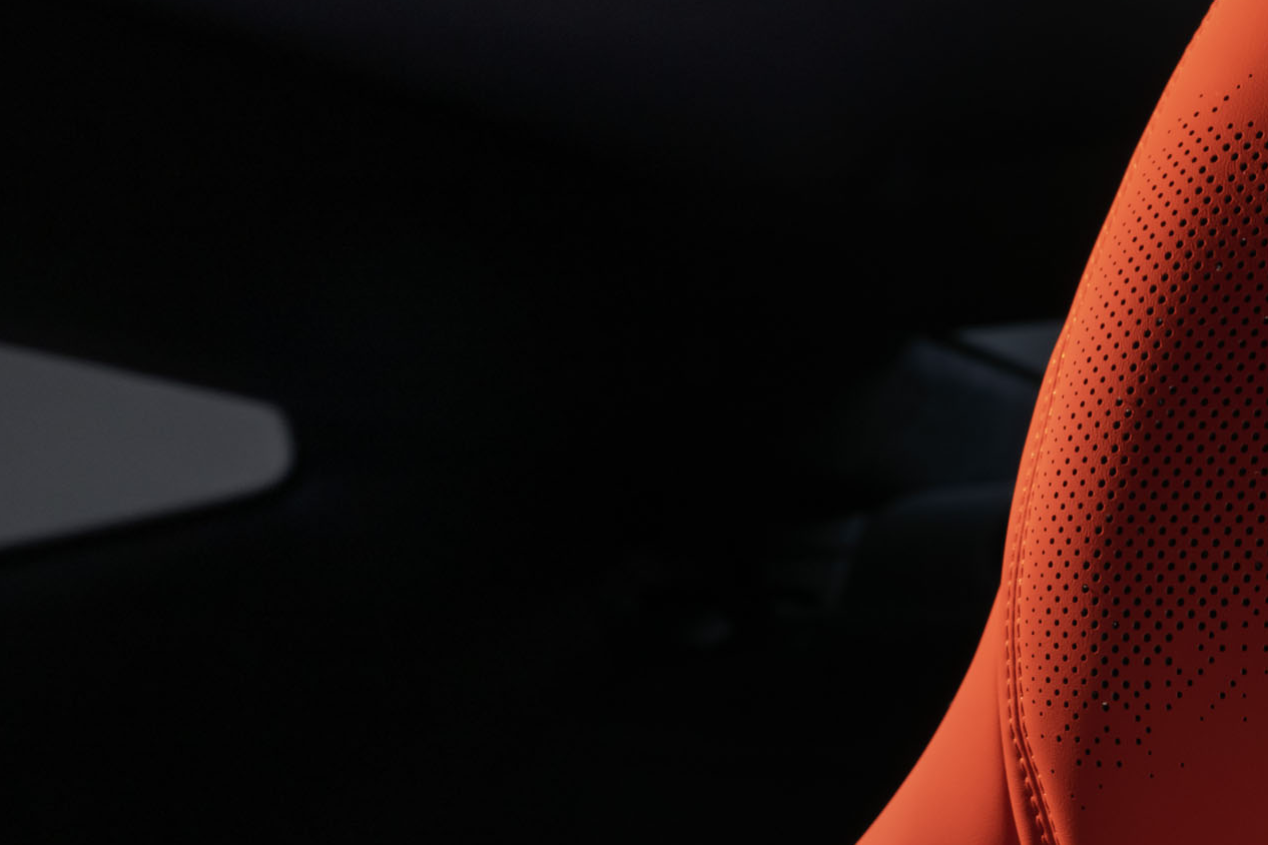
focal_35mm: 87
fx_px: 3064
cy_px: 378
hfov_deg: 22.2
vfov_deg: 15.7
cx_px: 1356
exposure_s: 1/5
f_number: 7.1
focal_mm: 34
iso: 400
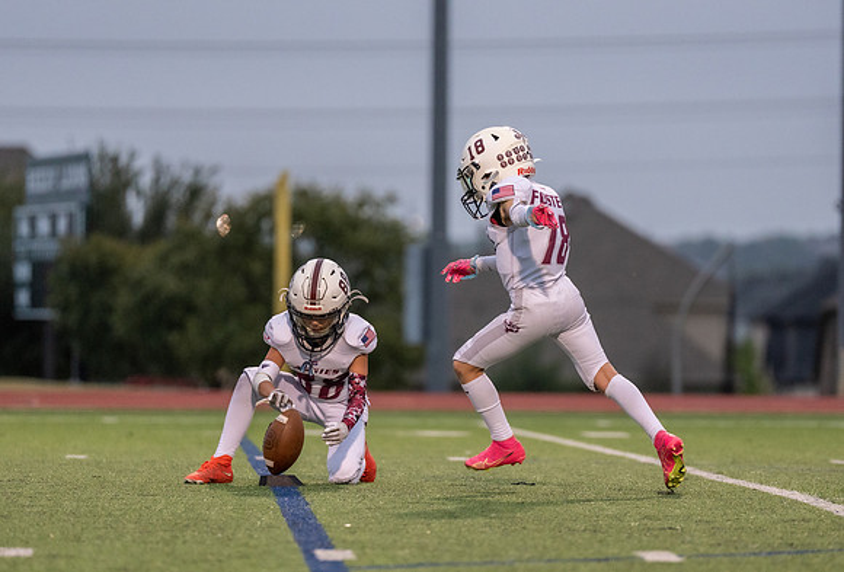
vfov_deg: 5.0
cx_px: 480
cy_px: 310
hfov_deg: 7.3
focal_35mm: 281
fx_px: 6610
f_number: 2.8
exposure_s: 1/1250
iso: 2500
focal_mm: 200
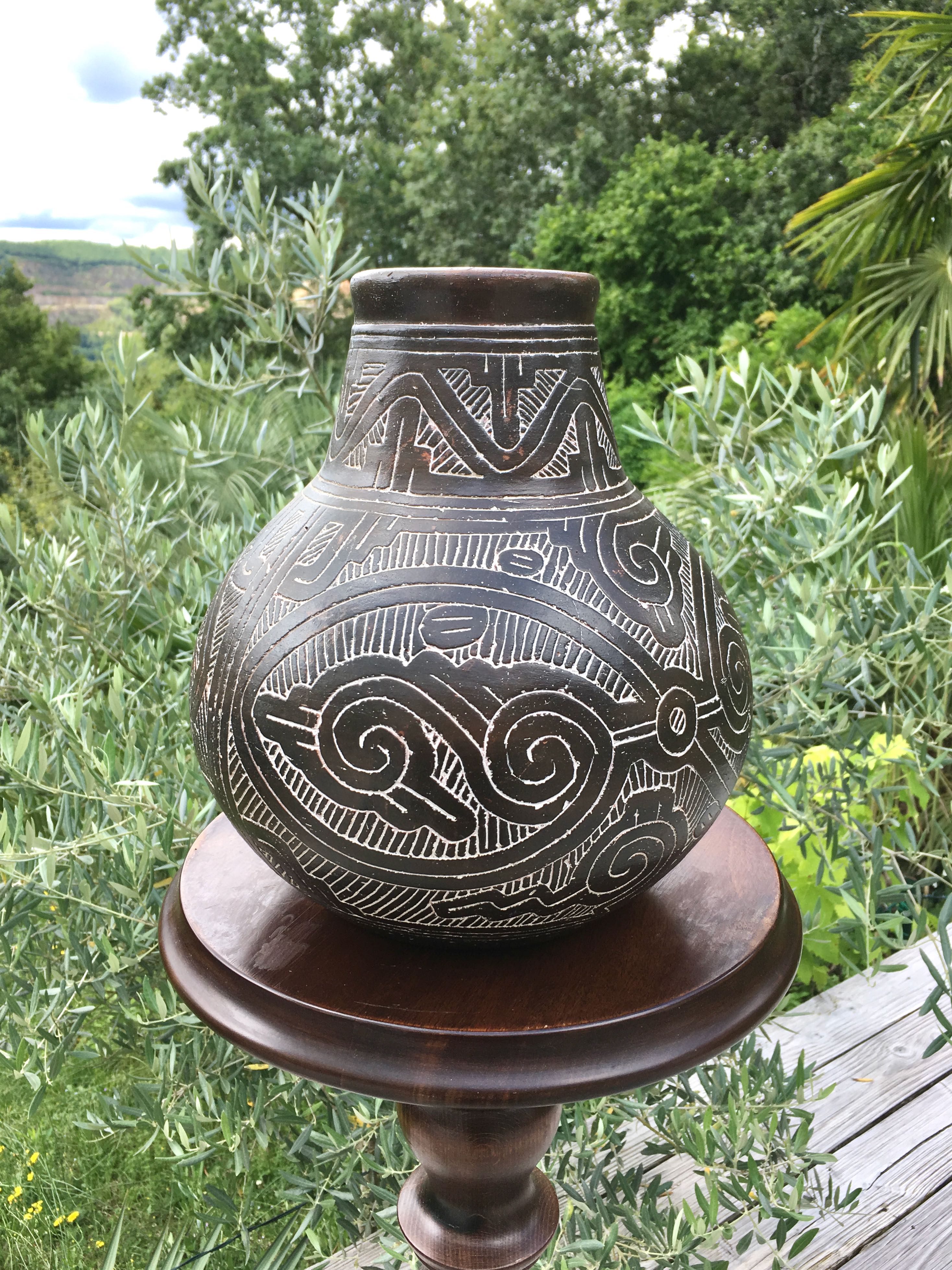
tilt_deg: -18.5
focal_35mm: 29
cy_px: 635
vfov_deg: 61.7
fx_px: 1063
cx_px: 476
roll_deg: +0.5
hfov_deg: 48.2
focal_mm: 4.15
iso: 25
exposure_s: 1/392
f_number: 2.2
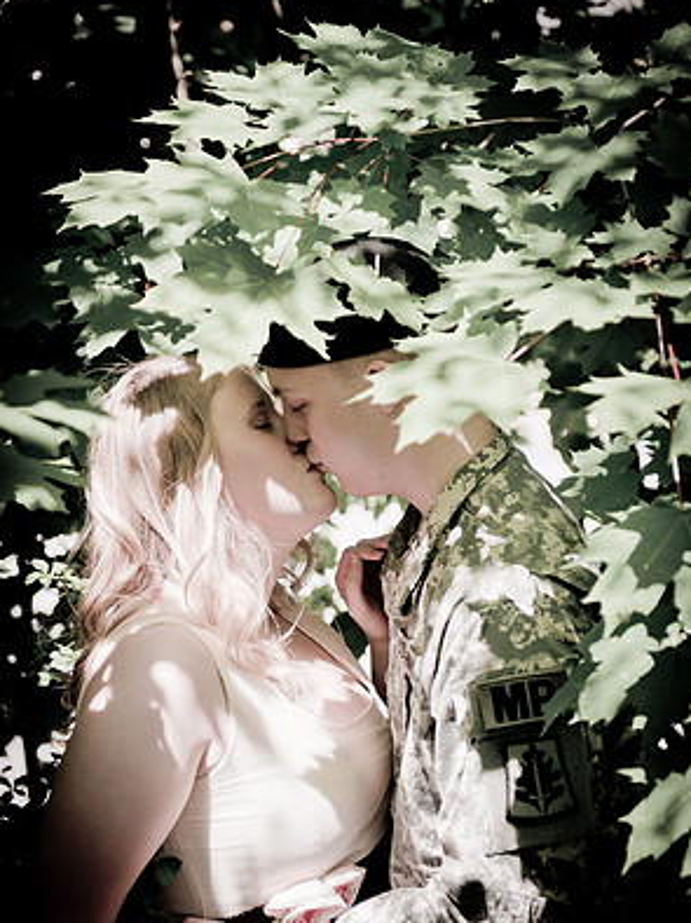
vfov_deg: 21.7
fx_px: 2413
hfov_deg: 16.3
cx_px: 346
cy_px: 494
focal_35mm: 91
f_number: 2.8
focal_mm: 55
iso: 200
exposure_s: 1/1600
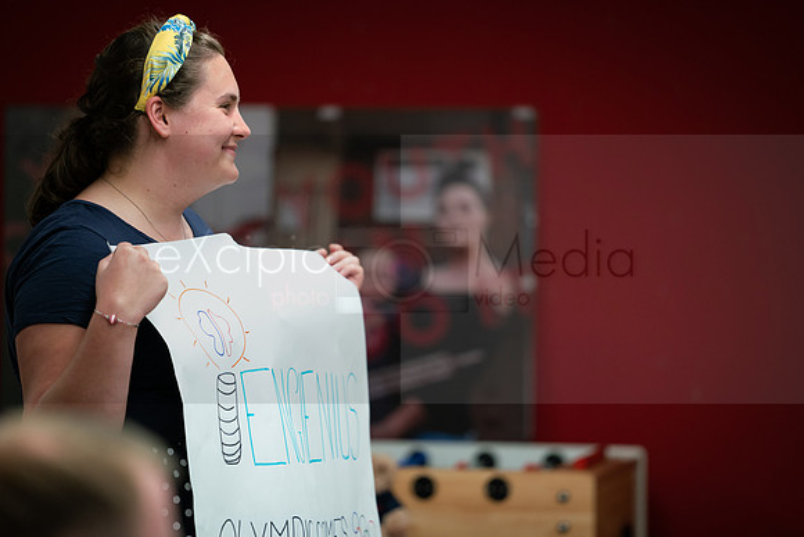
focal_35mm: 206
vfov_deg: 6.7
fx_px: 4607
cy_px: 261
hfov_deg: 10.0
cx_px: 414
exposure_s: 1/200
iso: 2000
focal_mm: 200
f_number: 2.8
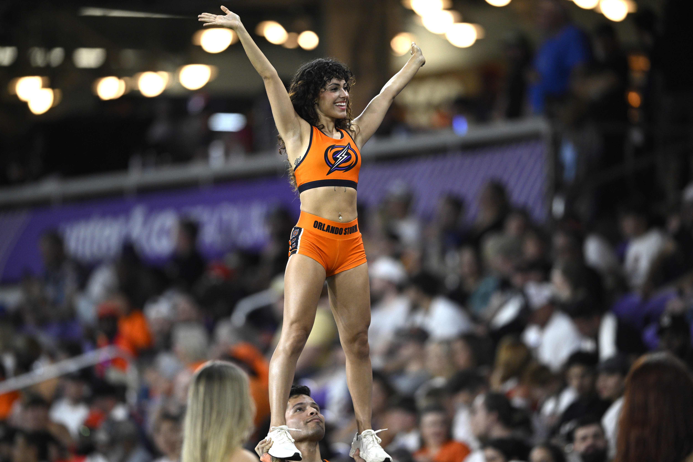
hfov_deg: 5.2
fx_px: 7699
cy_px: 231
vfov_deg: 3.4
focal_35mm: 400
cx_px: 346
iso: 2000
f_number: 2.8
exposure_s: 1/1250
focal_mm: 400
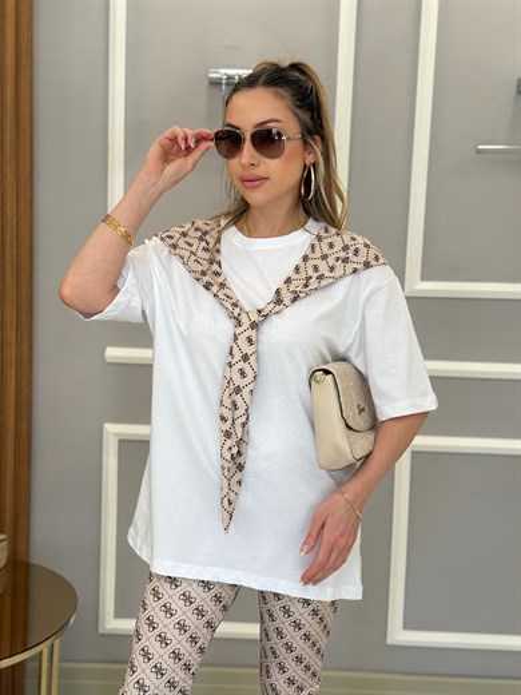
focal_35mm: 48
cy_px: 348
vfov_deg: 39.7
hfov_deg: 30.3
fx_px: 963
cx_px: 260
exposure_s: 1/122
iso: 64
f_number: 1.78
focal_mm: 6.76
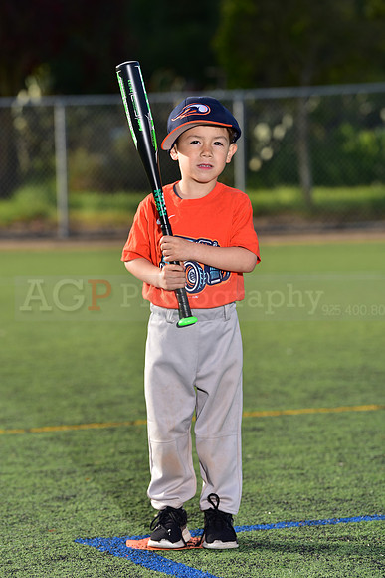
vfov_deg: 13.2
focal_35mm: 155
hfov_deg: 8.9
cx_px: 192
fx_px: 2485
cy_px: 289
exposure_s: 1/250
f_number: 5
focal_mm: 155
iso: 64
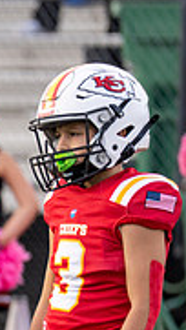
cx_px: -342
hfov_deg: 1.4
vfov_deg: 2.5
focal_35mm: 864
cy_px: 296
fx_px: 7565
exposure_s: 1/2000
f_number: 2.8
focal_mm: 200
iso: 400
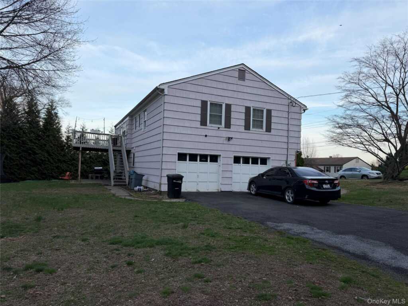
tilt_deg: +2.3
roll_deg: -2.1
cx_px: 204
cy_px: 153
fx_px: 283
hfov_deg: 71.6
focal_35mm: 24
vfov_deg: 56.8
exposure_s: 1/1337
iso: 80
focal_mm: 6.76
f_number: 1.78
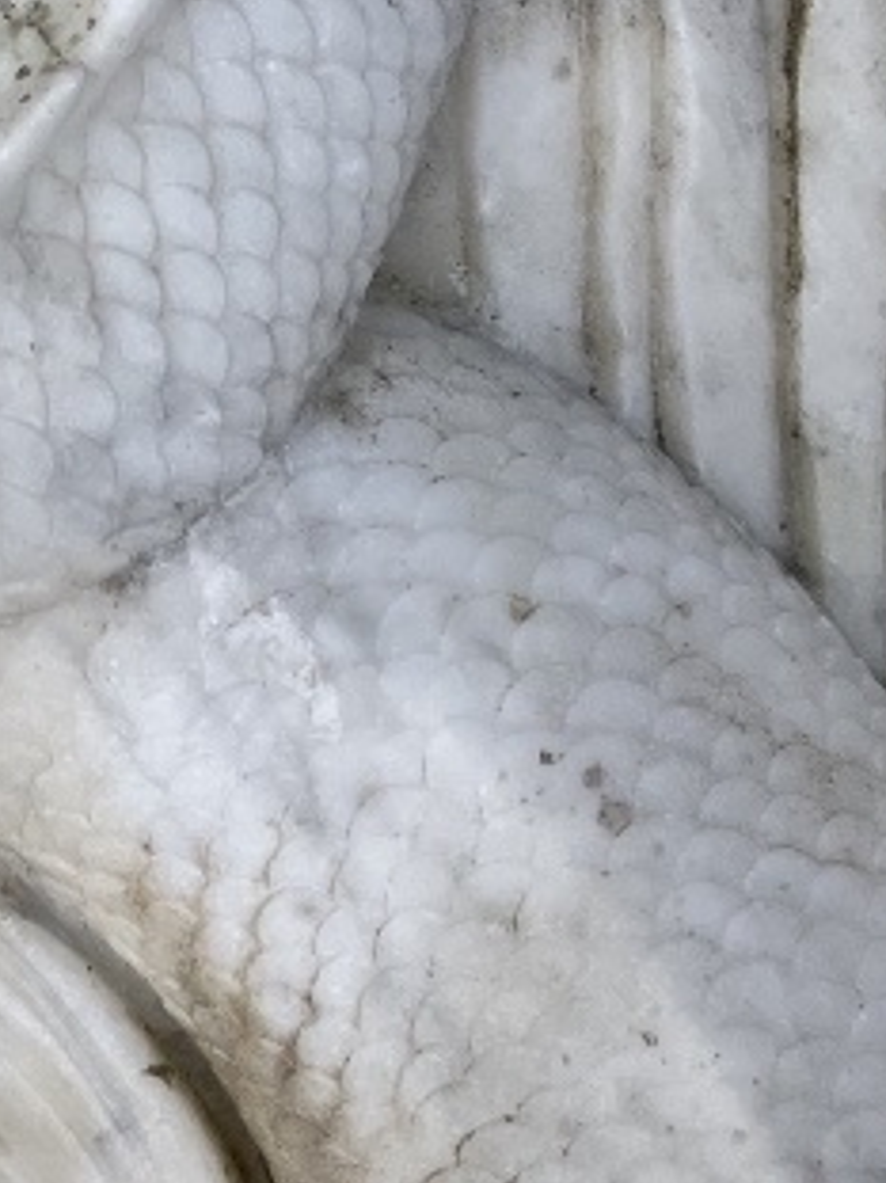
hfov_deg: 13.0
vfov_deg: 17.4
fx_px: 3688
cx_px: -395
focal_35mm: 108
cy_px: -243
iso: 32
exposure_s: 1/2857
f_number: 1.8
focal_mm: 3.99
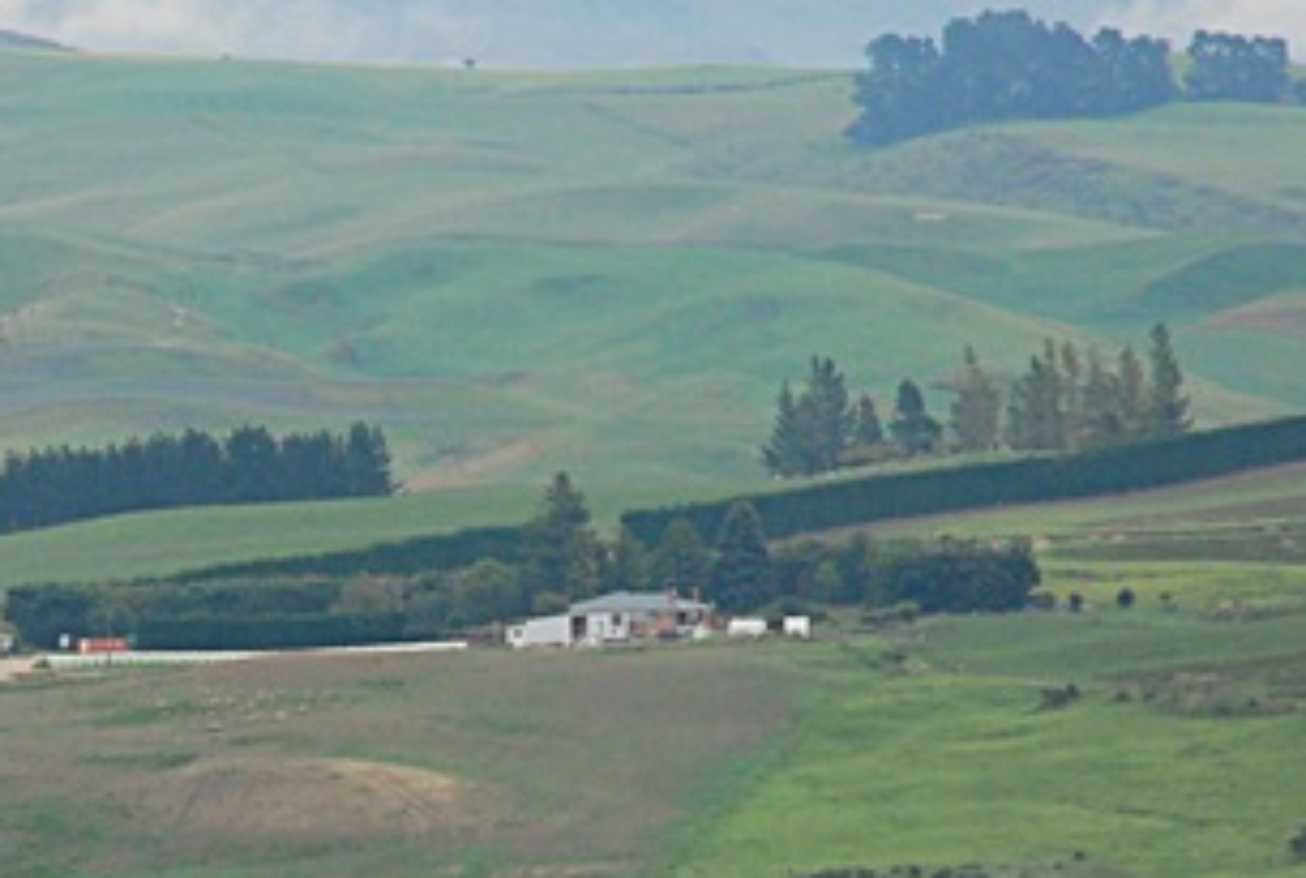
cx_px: 248
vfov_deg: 2.6
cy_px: 737
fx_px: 19286
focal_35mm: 530
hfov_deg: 3.9
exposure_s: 1/500
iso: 400
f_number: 6.3
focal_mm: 135
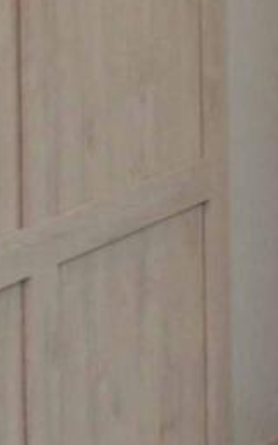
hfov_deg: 5.6
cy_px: -173
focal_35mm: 178
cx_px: 1348
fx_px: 2160
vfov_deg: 11.4
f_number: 5.6
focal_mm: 10
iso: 400
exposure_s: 1/125
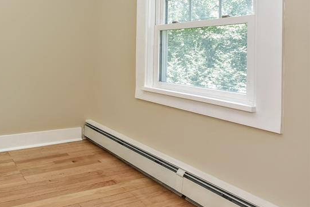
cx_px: 20
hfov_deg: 52.8
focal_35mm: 30
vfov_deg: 42.1
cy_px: 47
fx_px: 258
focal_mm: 16
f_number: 5
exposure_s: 1/100
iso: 800
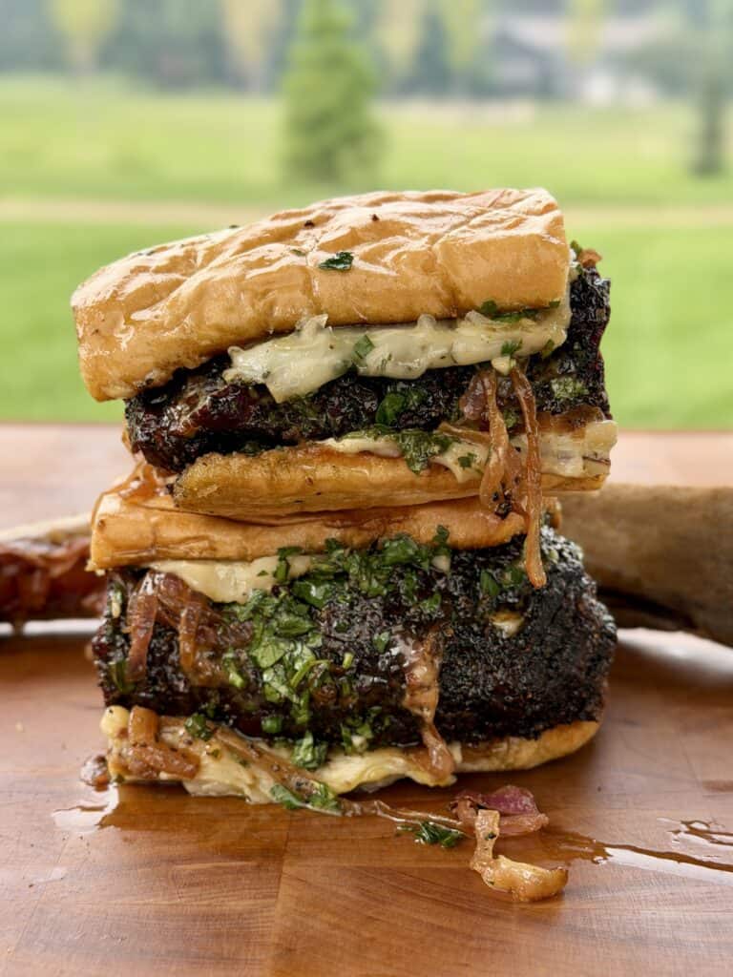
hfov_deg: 30.3
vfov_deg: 39.7
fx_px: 1355
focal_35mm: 48
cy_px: 488
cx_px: 366
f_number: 1.78
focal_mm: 6.76
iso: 64
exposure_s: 1/865
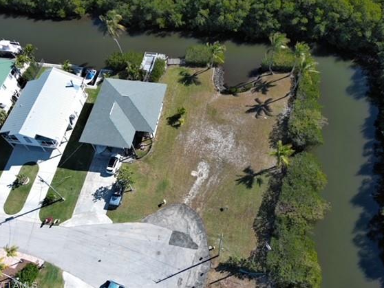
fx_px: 355
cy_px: 145
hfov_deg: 56.7
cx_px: 207
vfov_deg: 44.2
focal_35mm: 32
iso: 100
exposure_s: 1/119
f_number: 2.8
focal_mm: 10.57
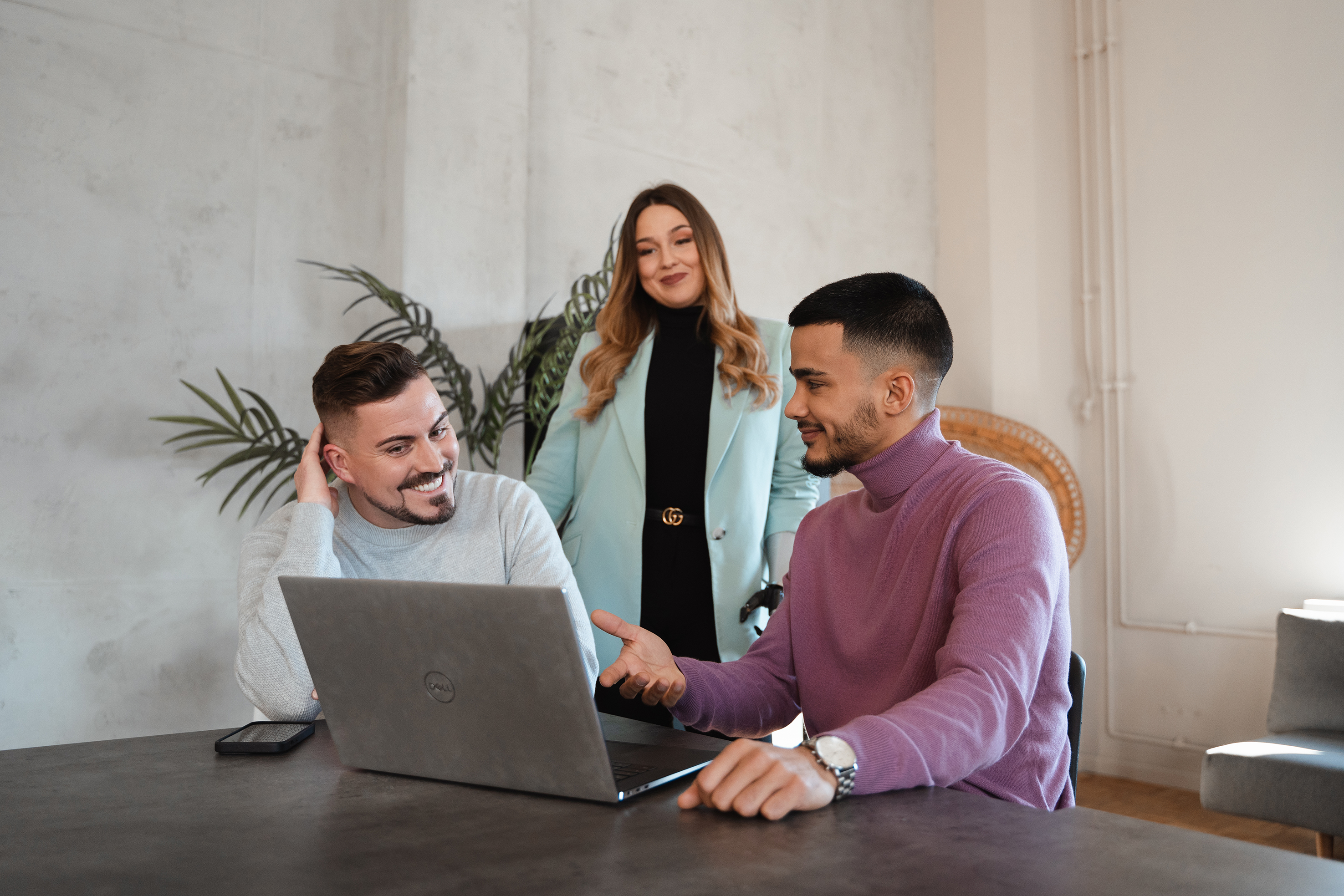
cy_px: 448
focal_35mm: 33
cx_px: 672
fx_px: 1232
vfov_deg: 40.0
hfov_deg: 57.2
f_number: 2.8
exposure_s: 1/250
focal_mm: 33
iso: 640
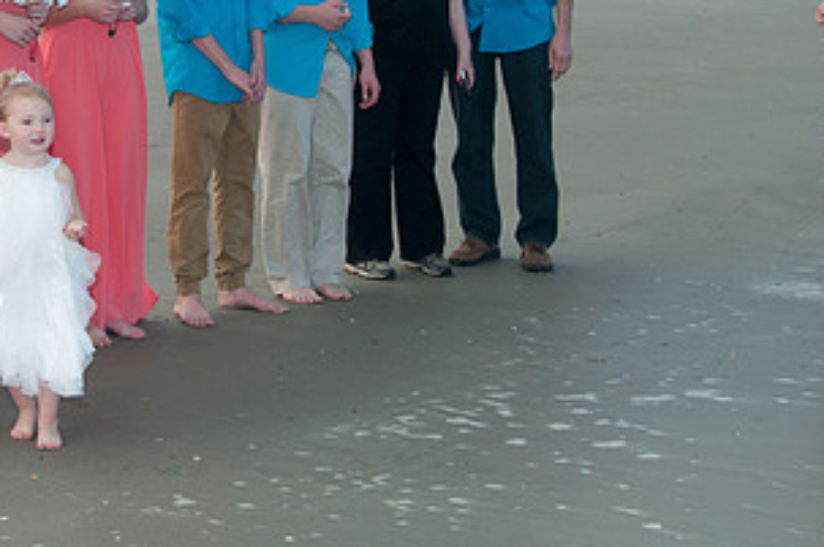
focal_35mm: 92
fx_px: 2102
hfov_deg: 22.0
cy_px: 45
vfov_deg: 14.6
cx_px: 234
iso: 100
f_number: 7.1
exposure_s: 1/250
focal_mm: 32
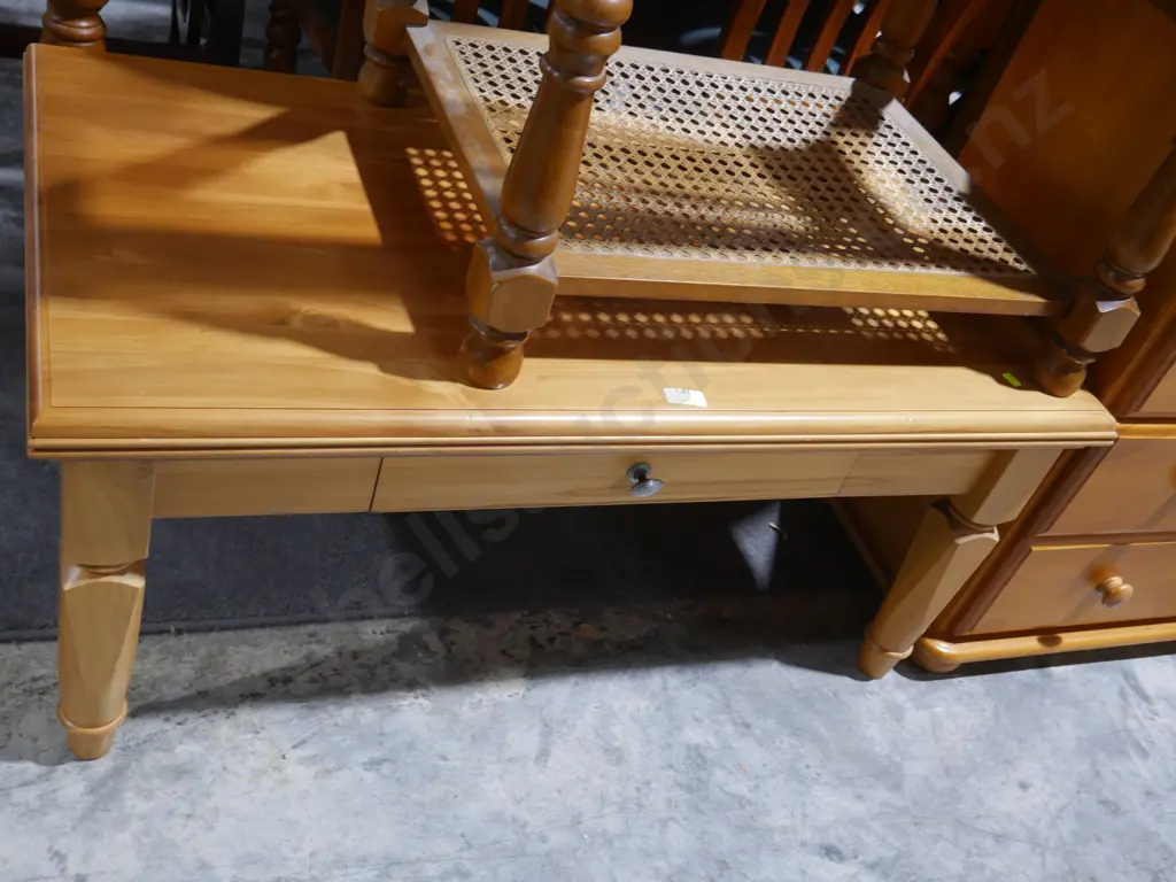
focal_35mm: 38
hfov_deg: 49.0
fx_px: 1291
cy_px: 441
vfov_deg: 37.7
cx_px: 588
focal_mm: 19
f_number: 4.1
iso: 800
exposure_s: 1/60
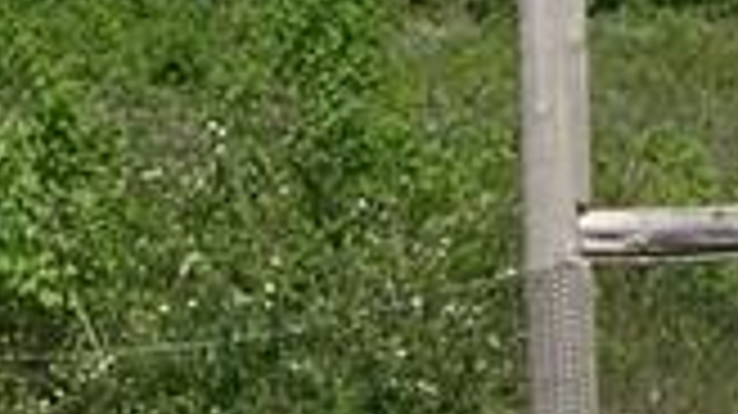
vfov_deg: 4.7
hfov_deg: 8.2
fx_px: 5045
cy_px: -306
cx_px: 986
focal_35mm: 258
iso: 100
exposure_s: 1/264
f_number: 7.6
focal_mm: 8
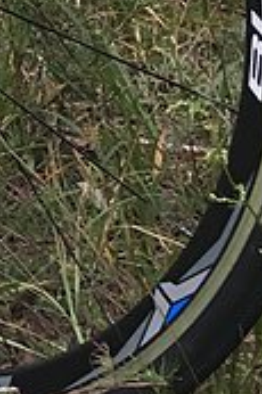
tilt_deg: -9.2
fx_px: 1717
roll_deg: -0.3
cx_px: -545
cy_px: -272
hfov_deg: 7.6
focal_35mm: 157
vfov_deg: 12.2
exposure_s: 1/33
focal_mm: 4.15
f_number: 2.2
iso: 25
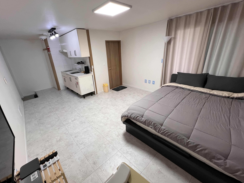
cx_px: 114
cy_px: 92
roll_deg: +4.9
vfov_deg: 85.7
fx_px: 99
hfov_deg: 101.9
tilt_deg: -21.5
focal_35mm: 14
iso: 160
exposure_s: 1/99
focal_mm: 1.57
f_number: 1.8
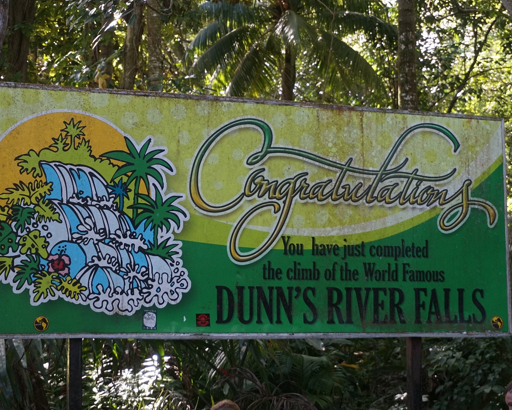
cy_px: 206
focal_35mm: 85
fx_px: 1288
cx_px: 245
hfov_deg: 22.5
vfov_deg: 18.1
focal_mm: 50
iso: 800
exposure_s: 1/160
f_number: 5.6
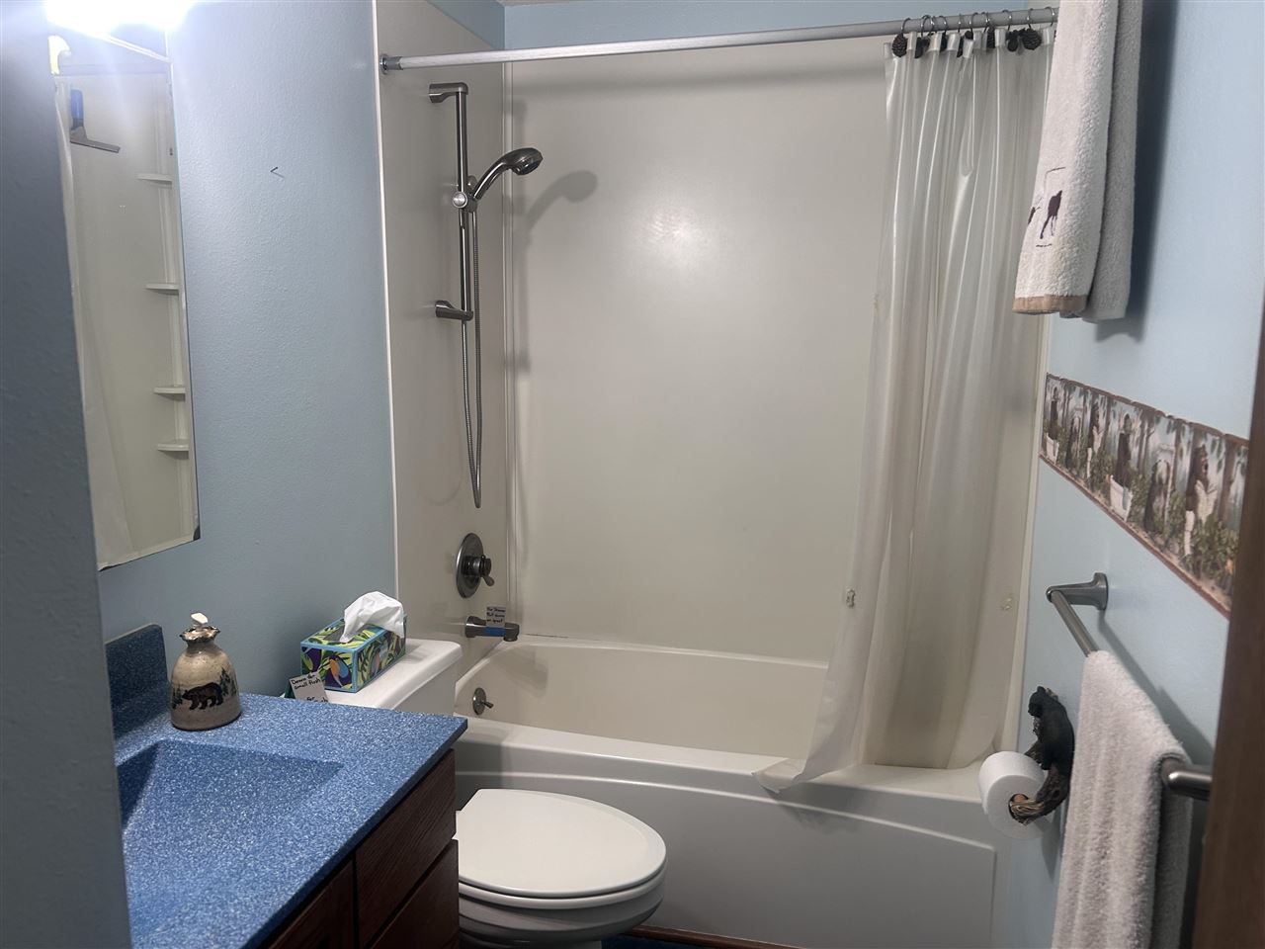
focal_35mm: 26
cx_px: 632
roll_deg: +0.3
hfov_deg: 67.3
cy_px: 474
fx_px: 950
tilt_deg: -9.2
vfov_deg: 53.1
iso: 100
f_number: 1.5
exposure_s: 1/60
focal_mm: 5.7
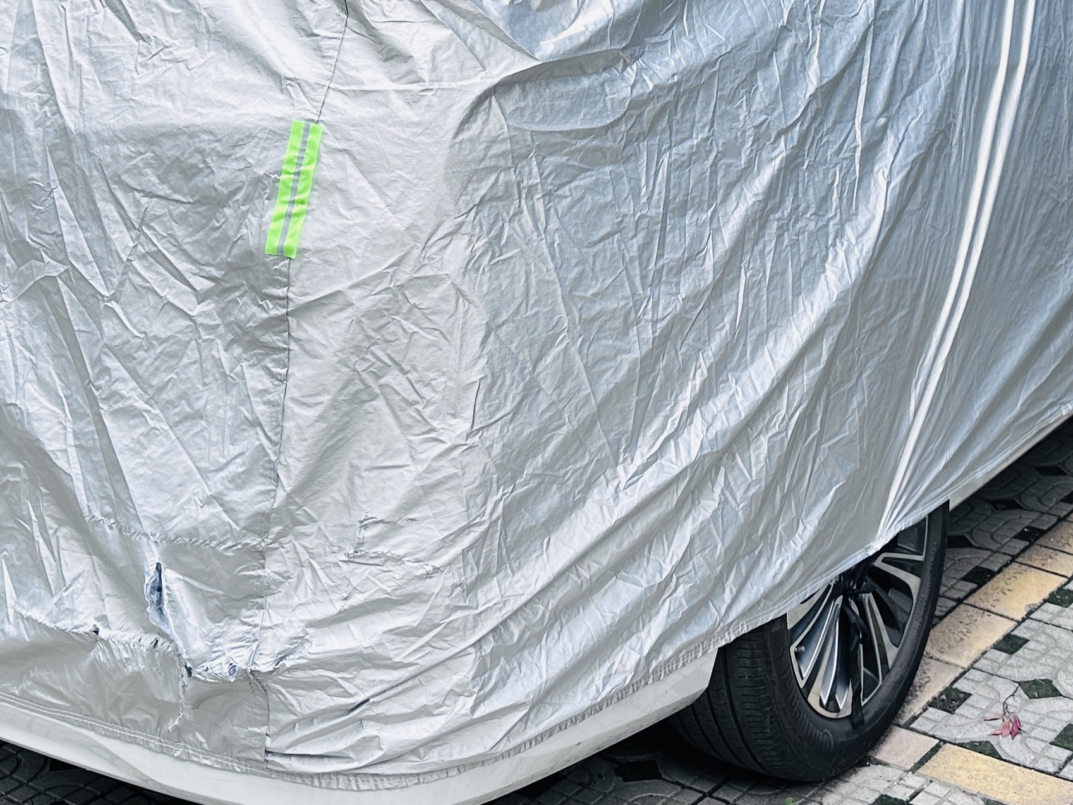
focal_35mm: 57
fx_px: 1767
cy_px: 142
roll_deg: -0.4
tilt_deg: -10.6
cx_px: 587
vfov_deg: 25.2
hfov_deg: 33.8
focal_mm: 6.86
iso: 64
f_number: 1.78
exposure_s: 1/231
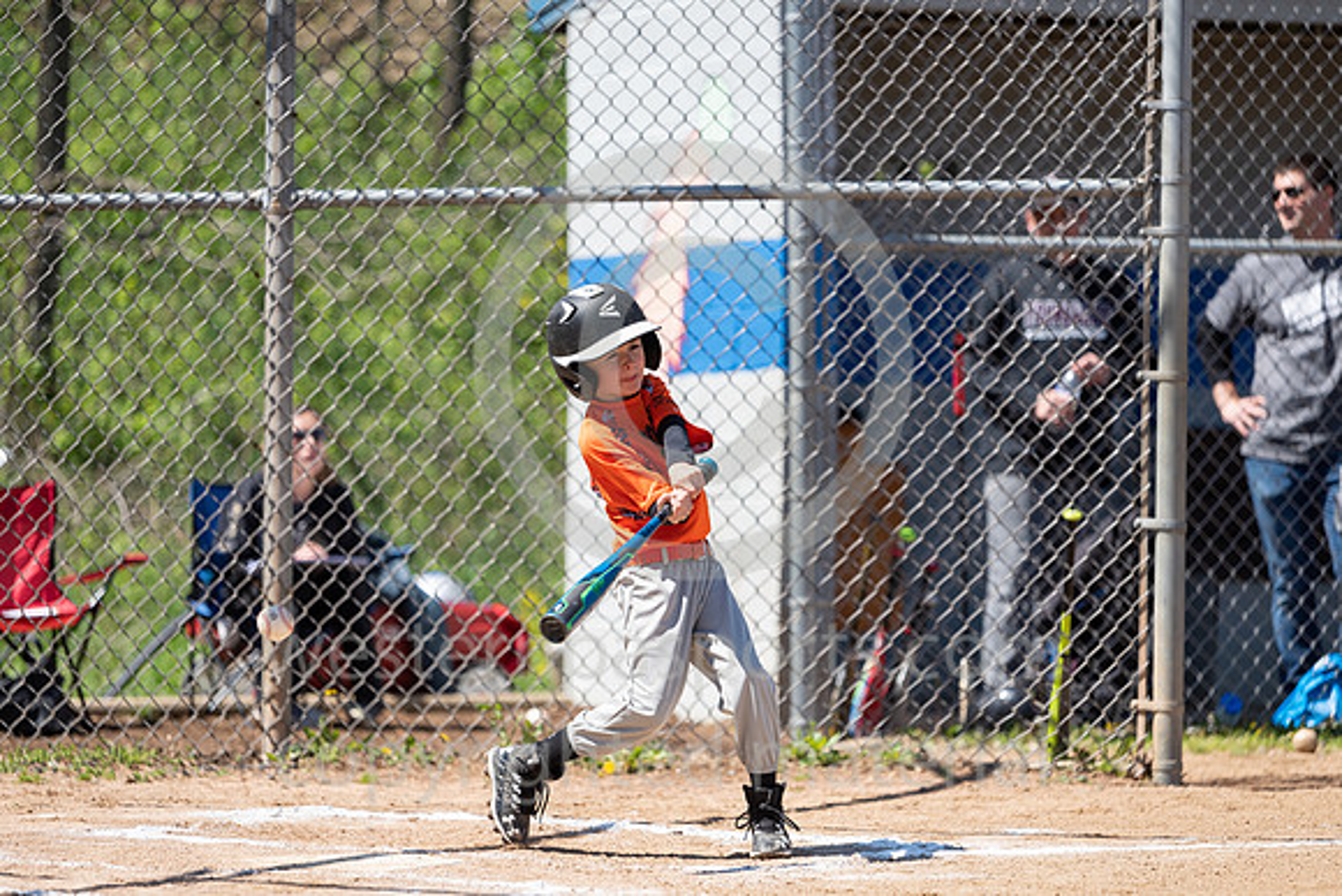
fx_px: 6525
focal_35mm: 175
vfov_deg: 7.9
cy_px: 448
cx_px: 671
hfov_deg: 11.7
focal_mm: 175
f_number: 3.2
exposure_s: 1/2000
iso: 200
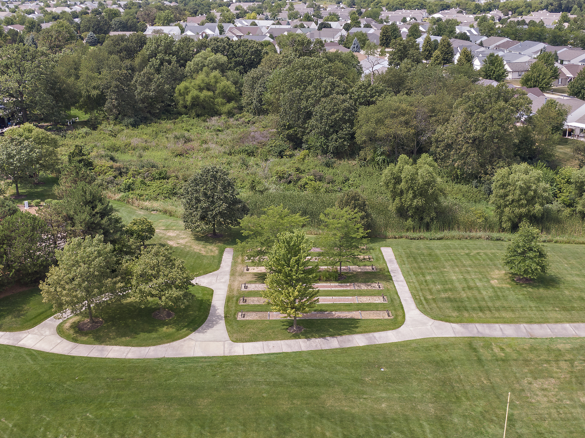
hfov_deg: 43.9
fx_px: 727
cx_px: 292
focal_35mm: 43
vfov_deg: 33.6
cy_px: 219
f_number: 3.6
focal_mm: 7.55
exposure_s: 1/400
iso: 100
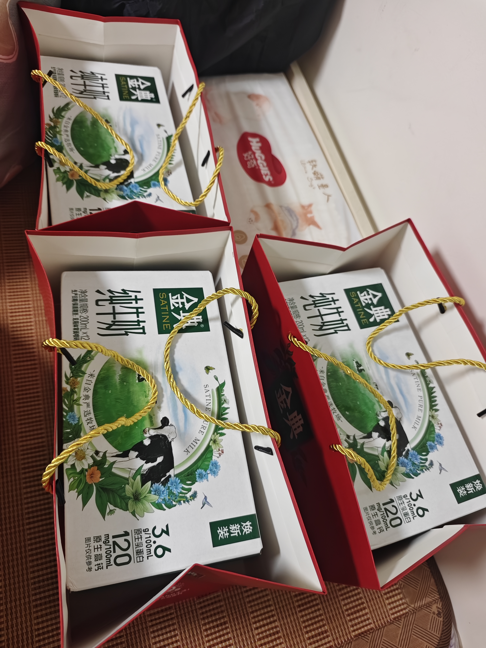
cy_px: 324
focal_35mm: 23
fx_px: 431
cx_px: 243
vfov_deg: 73.9
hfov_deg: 58.9
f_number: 1.68
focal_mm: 6.45
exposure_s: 1/100
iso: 1271
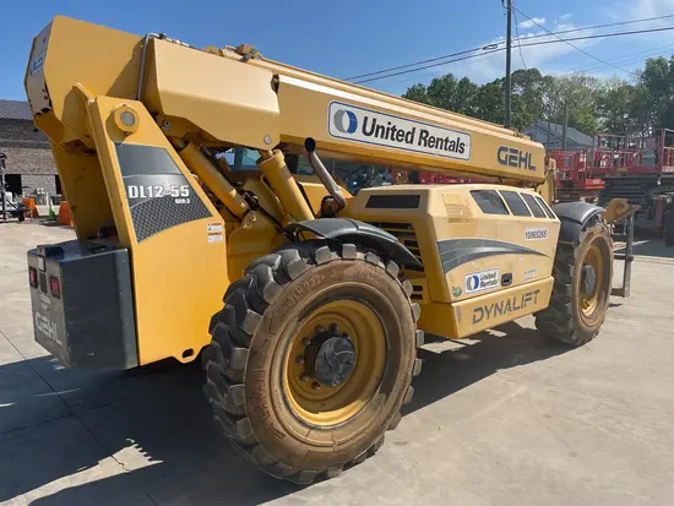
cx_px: 337
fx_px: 506
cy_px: 253
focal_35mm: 26
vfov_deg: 53.1
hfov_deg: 67.3
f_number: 1.6
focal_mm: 5.1
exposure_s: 1/4484
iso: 50
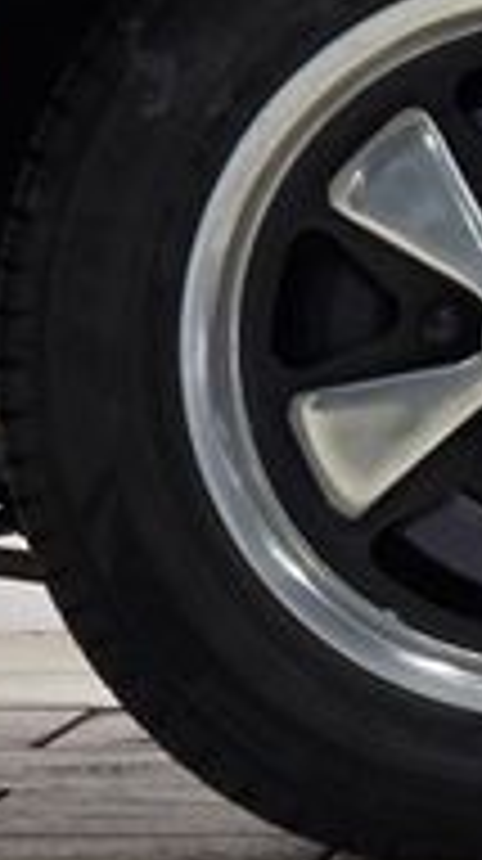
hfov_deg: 2.9
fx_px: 9573
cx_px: 1090
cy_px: -45
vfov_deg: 5.1
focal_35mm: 420
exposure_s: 1/120
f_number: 3.4
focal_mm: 18.6
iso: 320
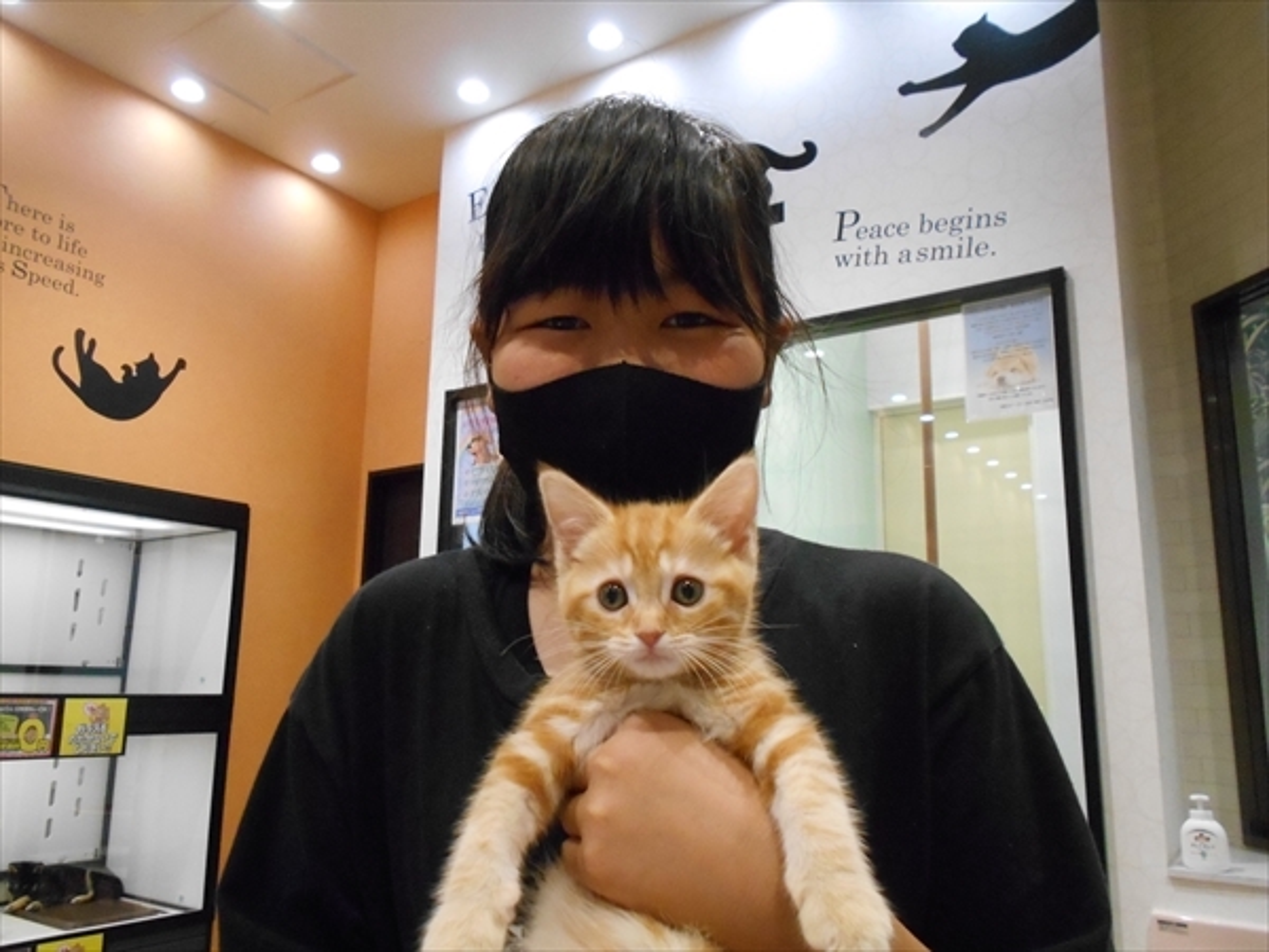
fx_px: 953
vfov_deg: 53.1
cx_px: 634
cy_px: 476
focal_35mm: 26
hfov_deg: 67.3
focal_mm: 4.6
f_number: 3.2
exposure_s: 1/125
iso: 800
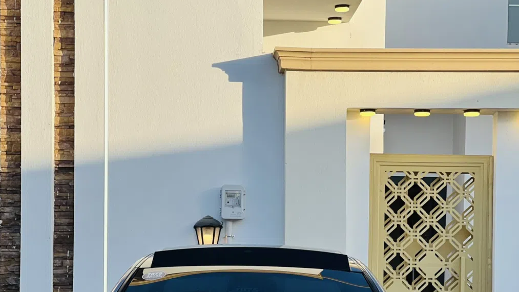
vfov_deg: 10.6
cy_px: 333
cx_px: 258
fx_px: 1555
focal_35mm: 113
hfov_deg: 18.9
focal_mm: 9
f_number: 2.8
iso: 25
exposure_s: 1/219
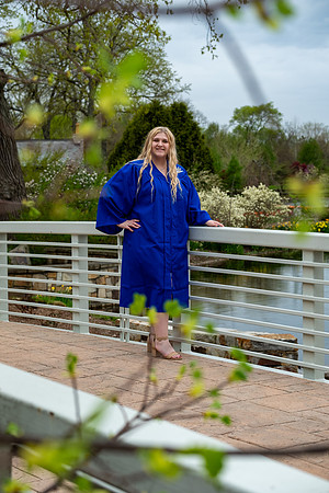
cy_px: 246
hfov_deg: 18.2
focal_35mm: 75
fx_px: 1028
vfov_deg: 27.0
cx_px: 164
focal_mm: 50
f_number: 4.5
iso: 250
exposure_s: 1/320
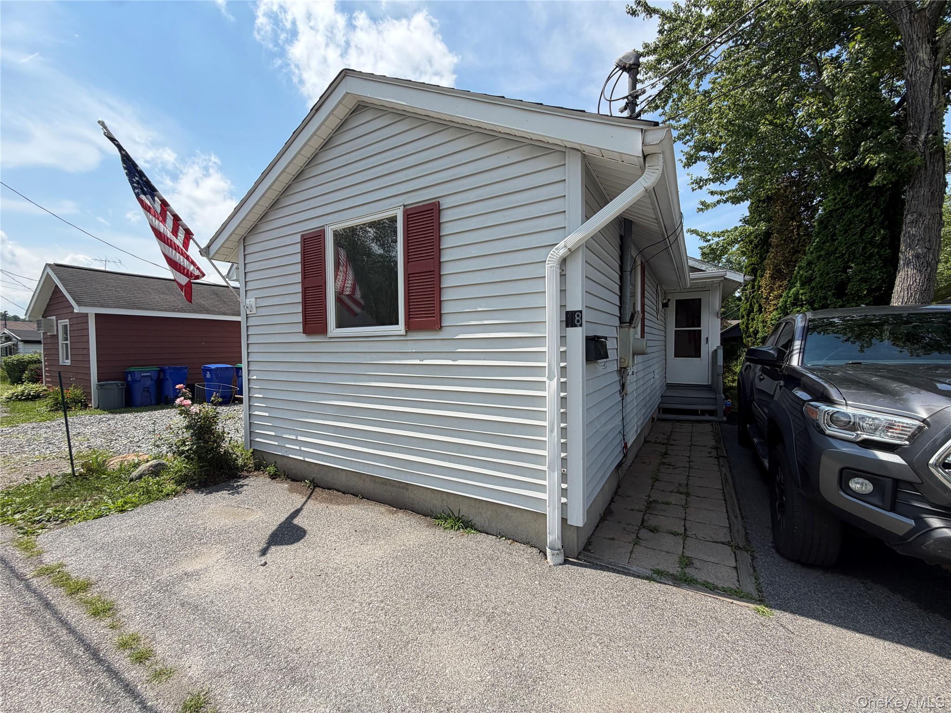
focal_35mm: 14
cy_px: 356
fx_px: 385
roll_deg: +0.4
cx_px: 476
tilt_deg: -1.2
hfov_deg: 102.1
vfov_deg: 85.7
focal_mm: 2.22
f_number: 2.2
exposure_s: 1/770
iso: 20
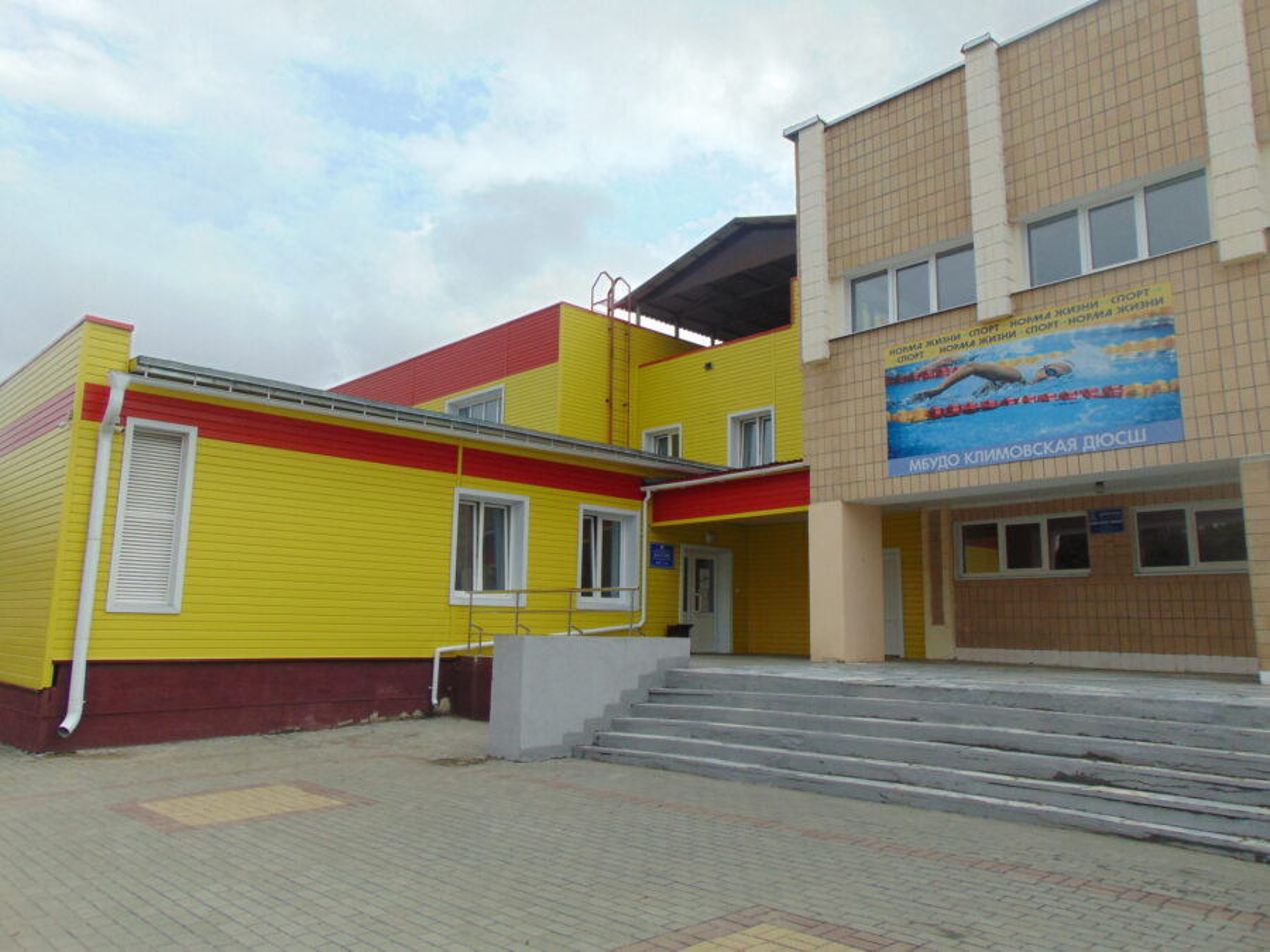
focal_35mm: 25
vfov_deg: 54.9
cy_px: 476
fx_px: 917
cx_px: 635
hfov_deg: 69.4
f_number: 7.7
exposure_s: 1/250
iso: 80
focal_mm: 4.5
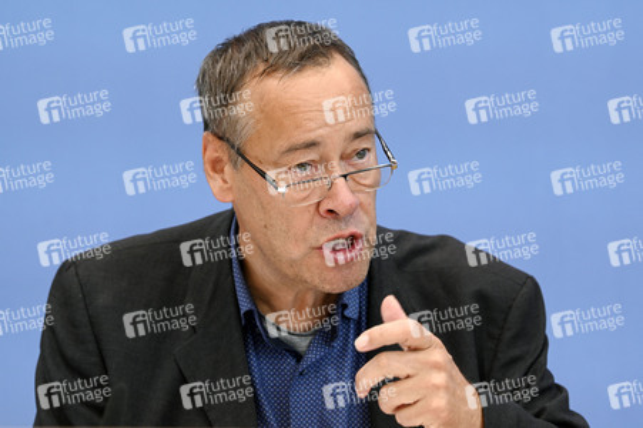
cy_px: 214
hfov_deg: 14.2
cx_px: 322
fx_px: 2588
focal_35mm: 145
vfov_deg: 9.4
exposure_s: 1/500
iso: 3200
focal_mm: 145
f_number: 5.6
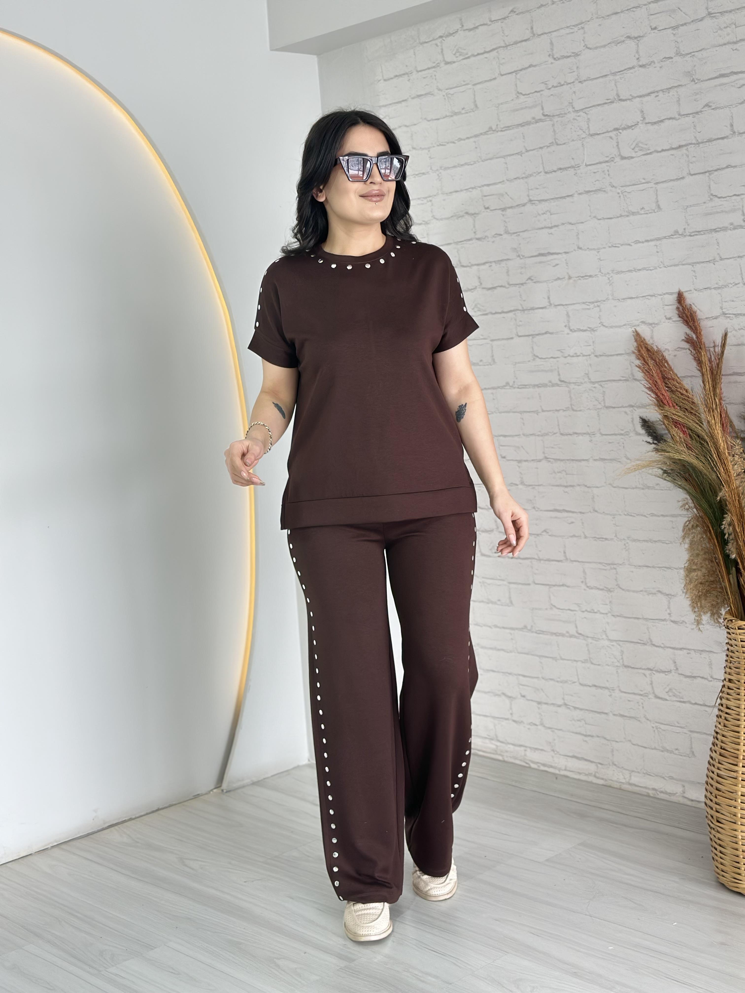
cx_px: 372
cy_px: 496
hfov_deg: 30.3
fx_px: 1377
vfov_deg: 39.7
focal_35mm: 48
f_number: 1.78
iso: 80
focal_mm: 6.86
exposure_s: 1/223
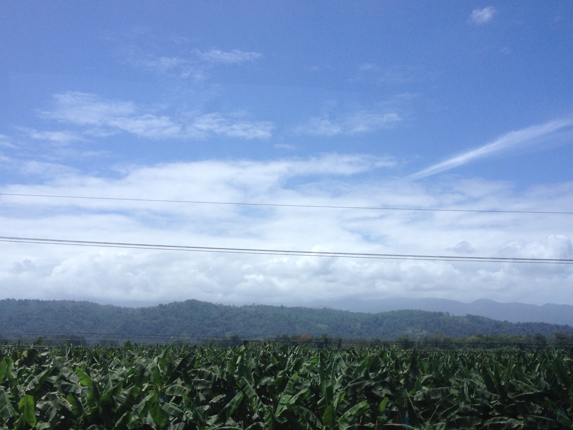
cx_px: 310
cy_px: 266
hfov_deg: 42.0
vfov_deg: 32.1
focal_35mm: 45
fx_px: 745
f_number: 2.4
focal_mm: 4.28
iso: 50
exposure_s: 1/1416
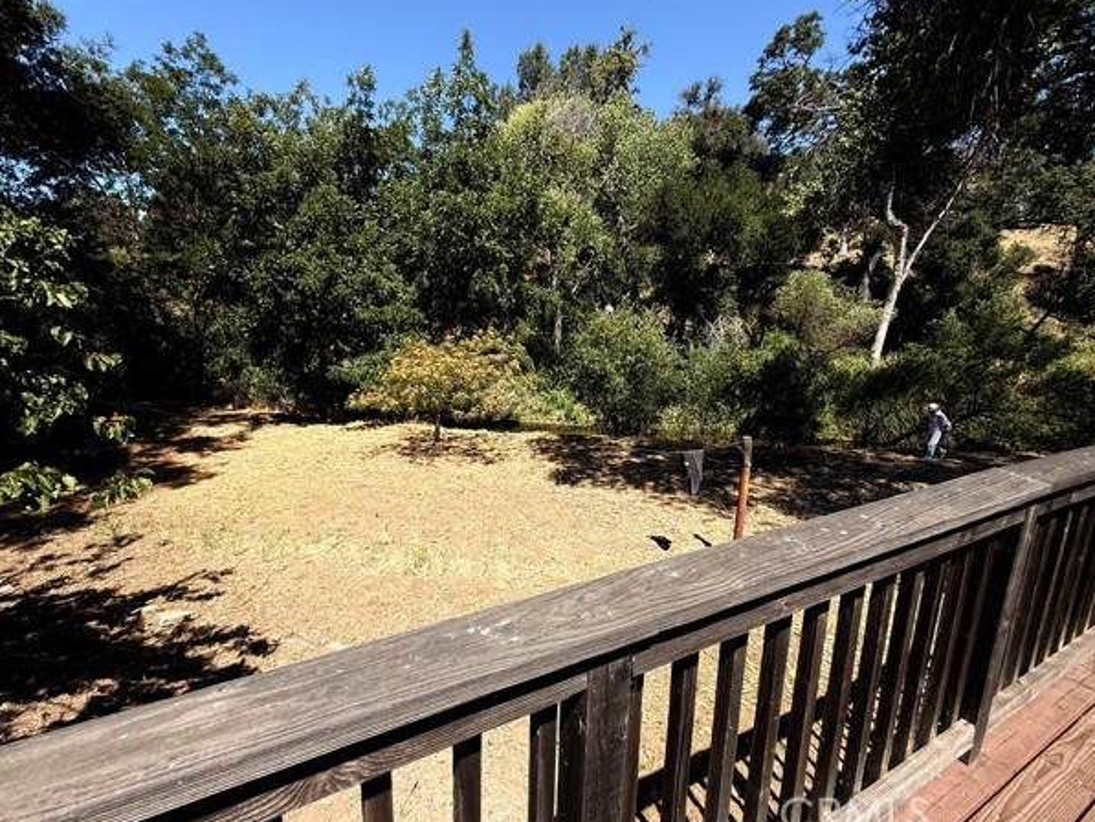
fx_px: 475
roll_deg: -1.3
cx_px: 525
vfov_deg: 81.7
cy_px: 400
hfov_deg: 98.1
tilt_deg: -10.7
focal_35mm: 15
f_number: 2.2
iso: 50
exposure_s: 1/1068
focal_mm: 2.22
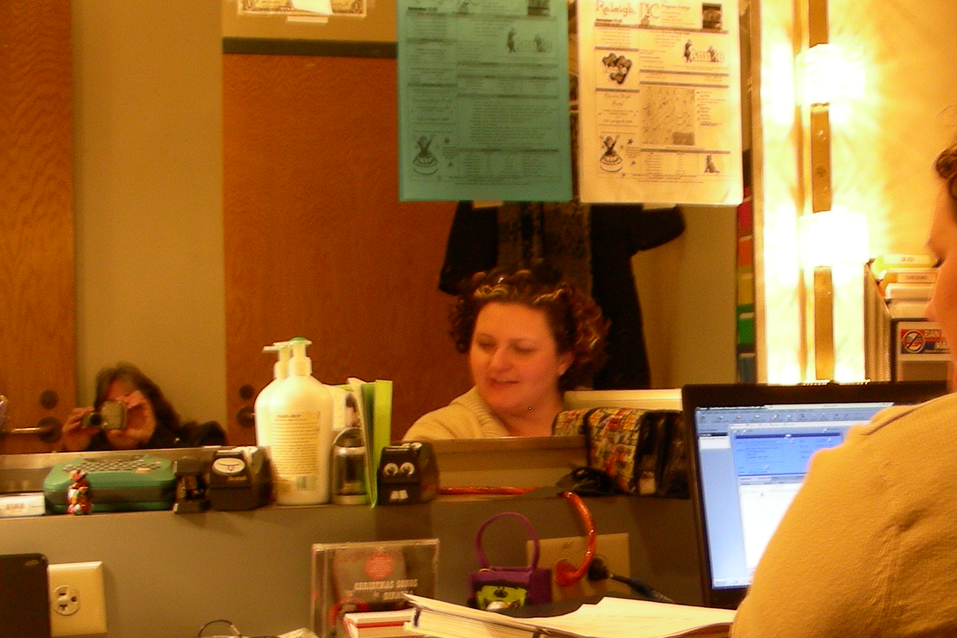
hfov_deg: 30.2
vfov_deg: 20.7
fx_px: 1728
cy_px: 480
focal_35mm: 65
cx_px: 773
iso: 95
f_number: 3.5
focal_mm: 6.3
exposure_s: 1/3.9
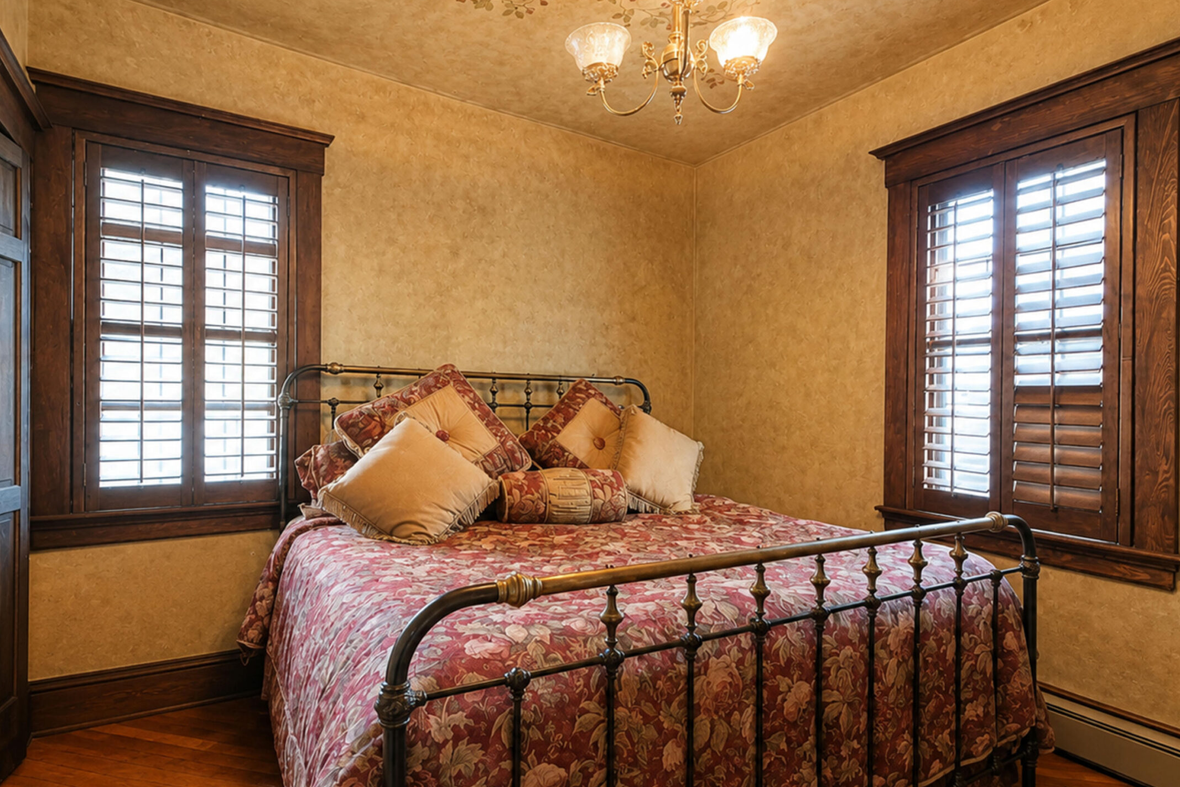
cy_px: 420
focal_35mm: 18
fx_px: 590
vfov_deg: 67.3
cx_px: 566
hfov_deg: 89.9
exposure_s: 1/25
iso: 2000
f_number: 3.6
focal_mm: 10
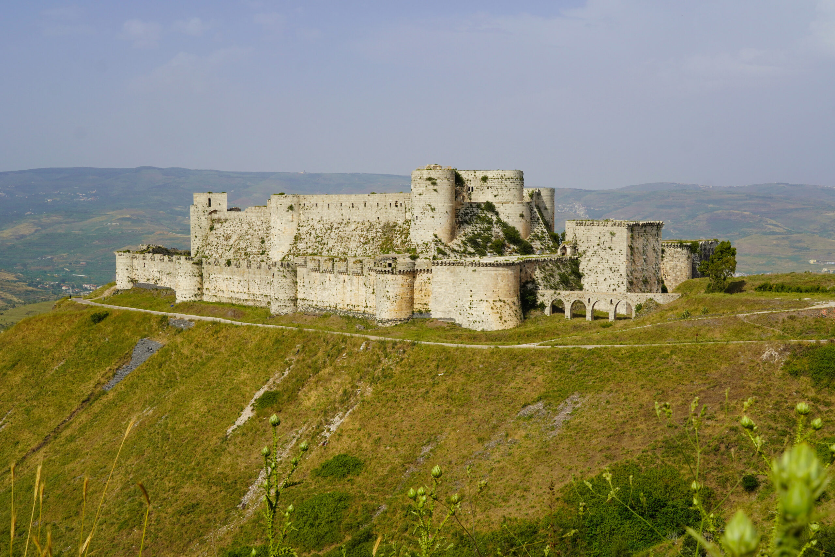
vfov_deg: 28.9
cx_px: 418
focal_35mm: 46
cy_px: 278
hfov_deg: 42.3
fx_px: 1079
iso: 100
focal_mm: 31
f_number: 11
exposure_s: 1/200
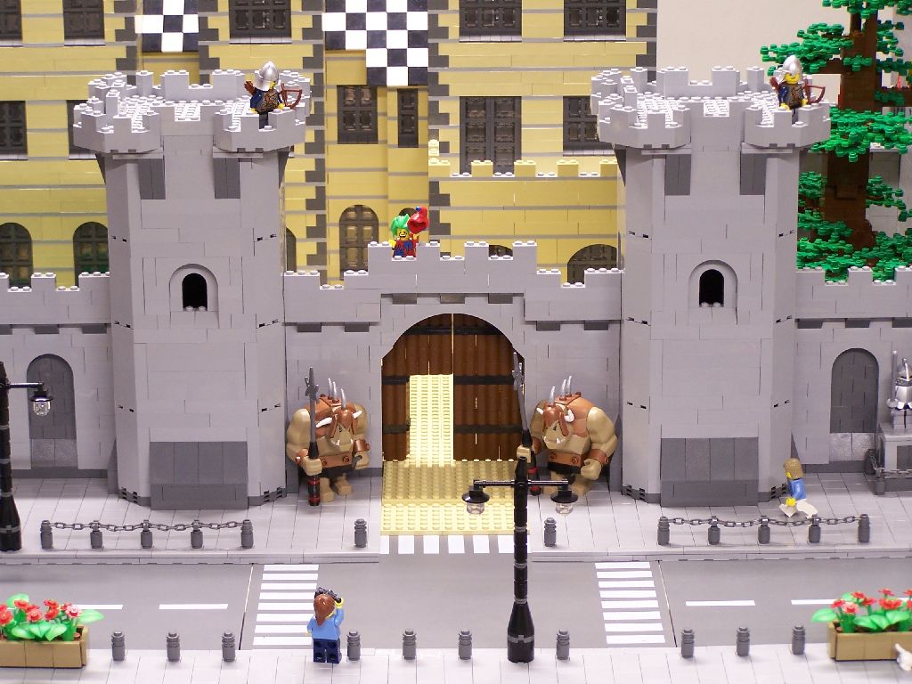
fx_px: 2766
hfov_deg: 18.7
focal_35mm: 105
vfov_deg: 14.1
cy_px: 342
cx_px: 456
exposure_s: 1/4
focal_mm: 17.5
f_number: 3.2
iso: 80
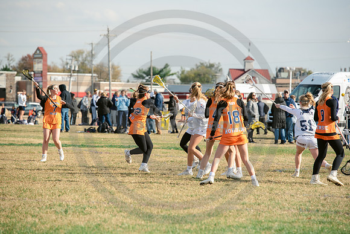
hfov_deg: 10.3
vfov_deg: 6.9
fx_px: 1945
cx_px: 175
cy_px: 117
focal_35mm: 200
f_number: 5
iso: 250
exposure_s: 1/1600
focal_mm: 200
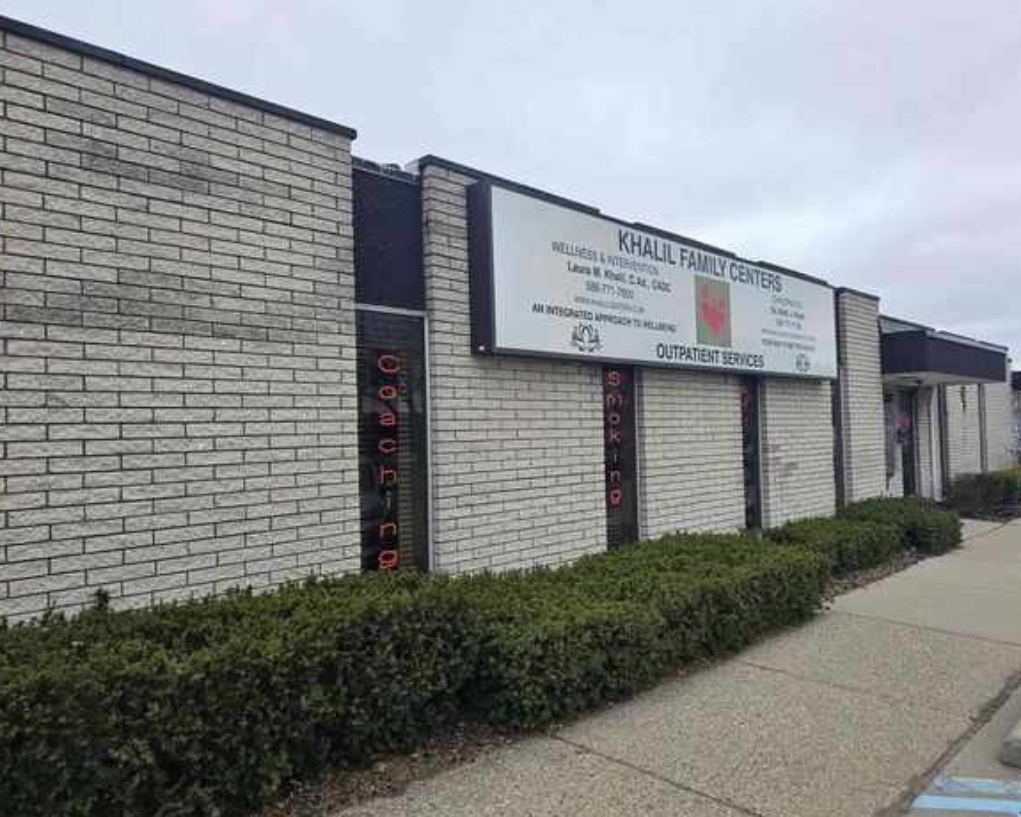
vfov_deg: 56.8
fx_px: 755
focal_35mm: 25
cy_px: 398
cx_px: 549
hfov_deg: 68.0
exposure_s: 1/263
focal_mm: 6.3
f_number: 1.7
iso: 10
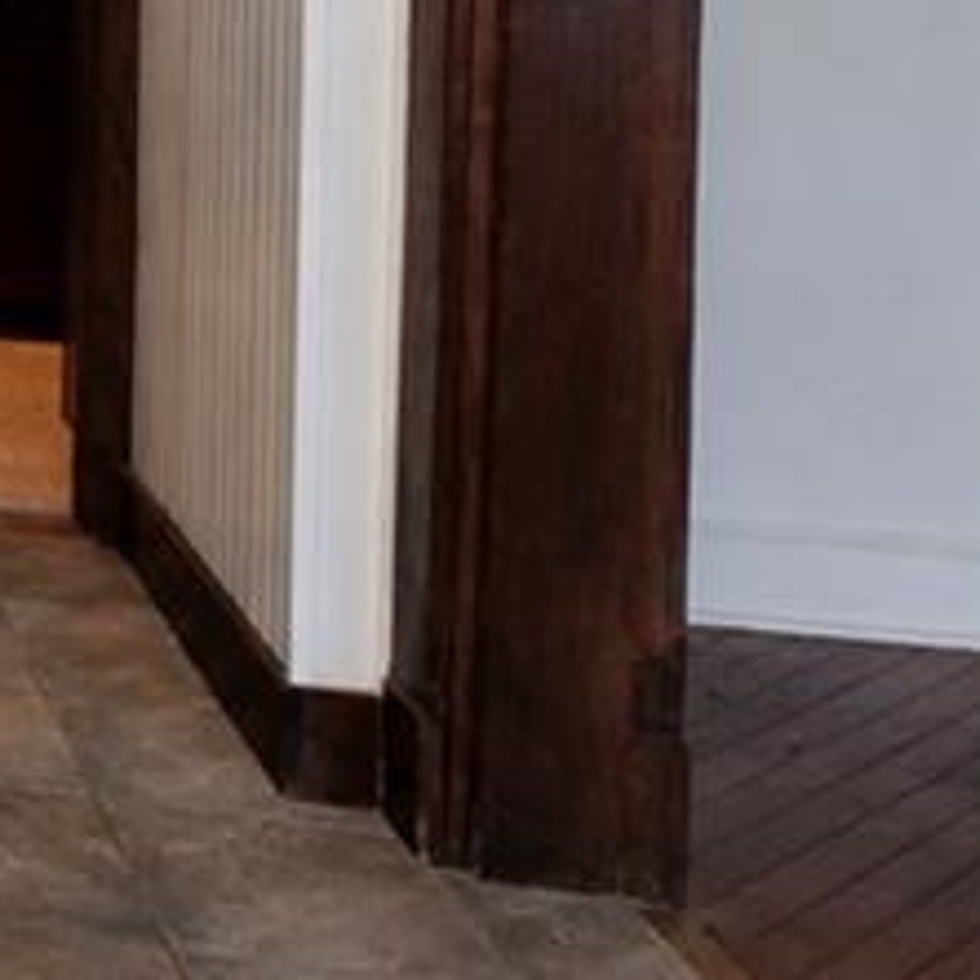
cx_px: -945
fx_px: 1890
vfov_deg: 26.5
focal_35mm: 59
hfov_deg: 19.0
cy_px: -133
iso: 1600
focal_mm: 10
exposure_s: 1/60
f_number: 7.1
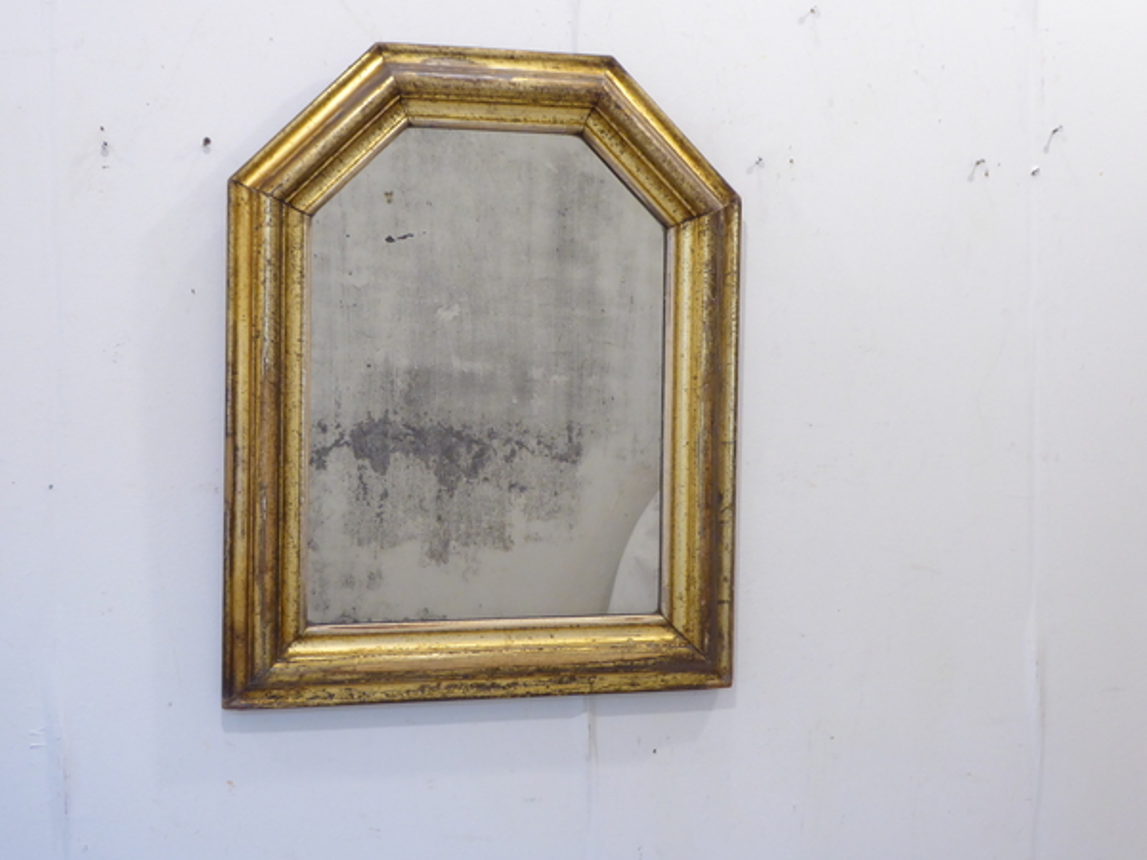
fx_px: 1756
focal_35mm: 53
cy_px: 430
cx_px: 574
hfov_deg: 36.2
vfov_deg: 27.5
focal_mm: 9
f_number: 4.1
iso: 400
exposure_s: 1/20
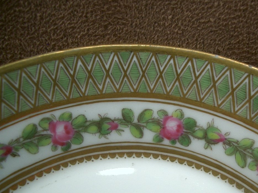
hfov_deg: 41.7
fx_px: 335
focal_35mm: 45
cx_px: 166
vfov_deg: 32.1
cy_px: 115
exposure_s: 1/60
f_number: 2.6
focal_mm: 5.8
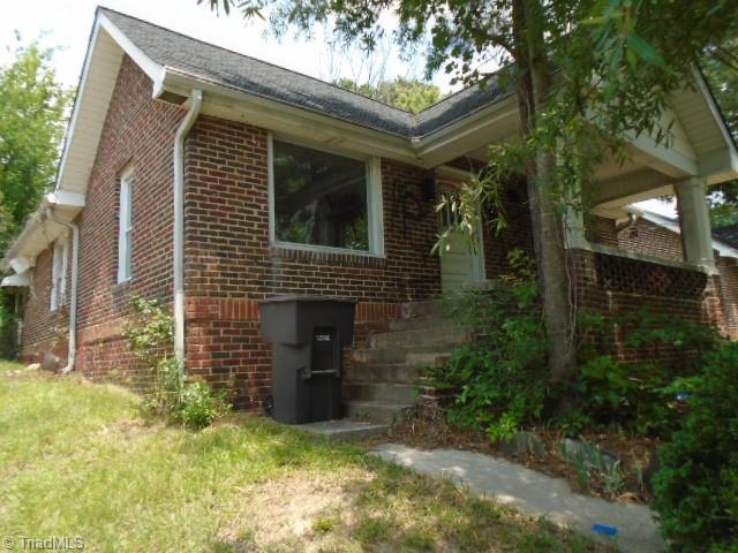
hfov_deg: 67.3
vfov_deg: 53.1
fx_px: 554
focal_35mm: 26
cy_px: 276
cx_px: 369
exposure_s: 1/400
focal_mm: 4.6
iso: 100
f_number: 3.2
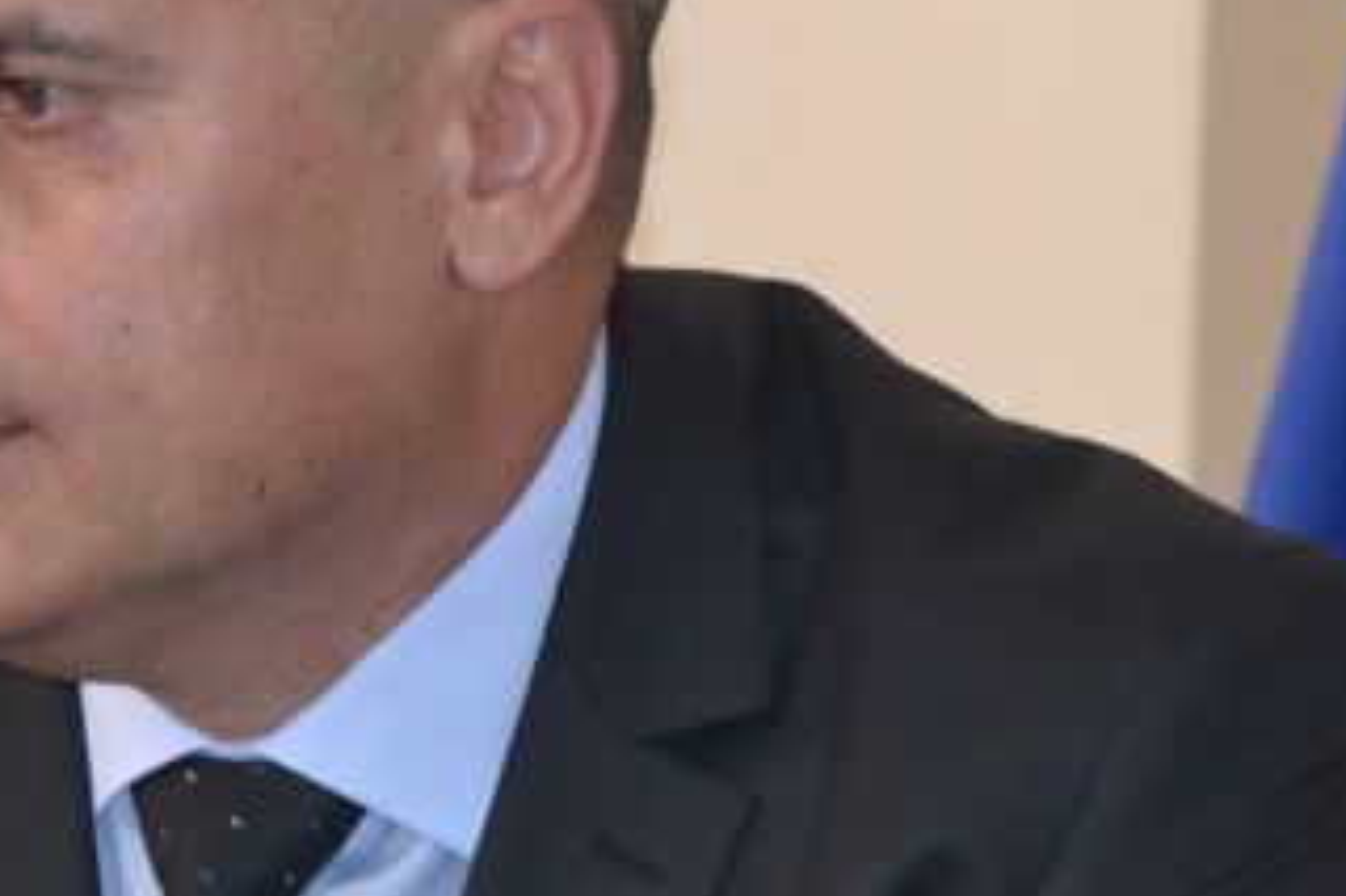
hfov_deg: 5.2
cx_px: 433
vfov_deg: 3.5
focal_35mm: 394
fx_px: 14732
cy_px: 301
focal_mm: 105
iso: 2500
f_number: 5.6
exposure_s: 1/60
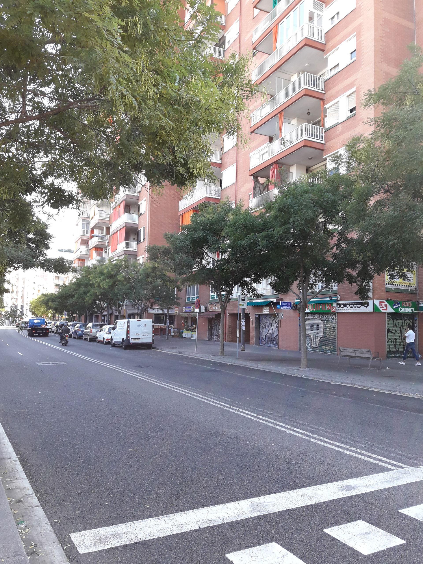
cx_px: 212
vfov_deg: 63.4
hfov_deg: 49.7
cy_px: 282
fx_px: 456
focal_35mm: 28
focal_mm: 3.7
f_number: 1.9
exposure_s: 1/136
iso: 40
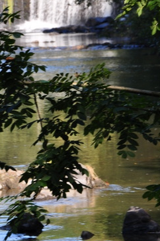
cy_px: 160
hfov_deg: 4.2
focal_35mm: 323
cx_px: 11
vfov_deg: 6.4
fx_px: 2157
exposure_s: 1/100
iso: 200
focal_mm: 98
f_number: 9
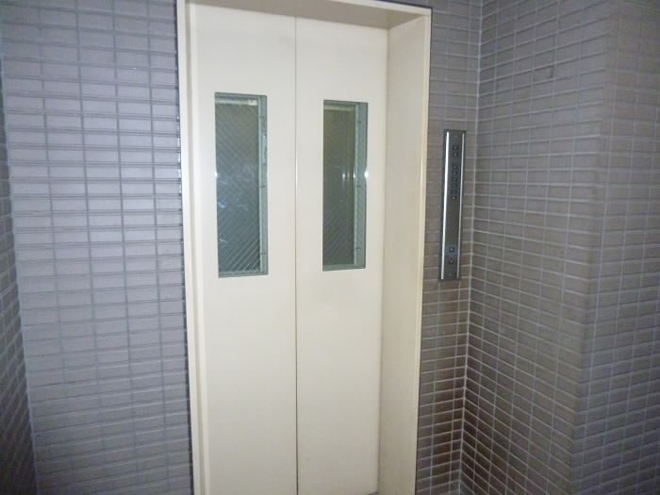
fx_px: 477
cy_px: 248
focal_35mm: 25
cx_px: 330
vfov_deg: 54.9
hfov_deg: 69.4
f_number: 3.1
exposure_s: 1/60
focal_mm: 4.5
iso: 800
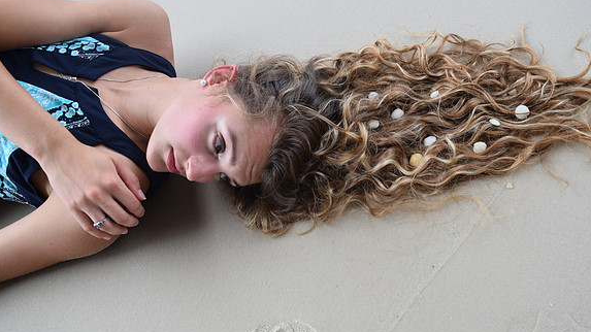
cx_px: 297
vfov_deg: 33.7
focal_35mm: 35
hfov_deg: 56.6
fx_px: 548
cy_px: 165
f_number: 5.6
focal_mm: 22
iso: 220
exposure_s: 1/125
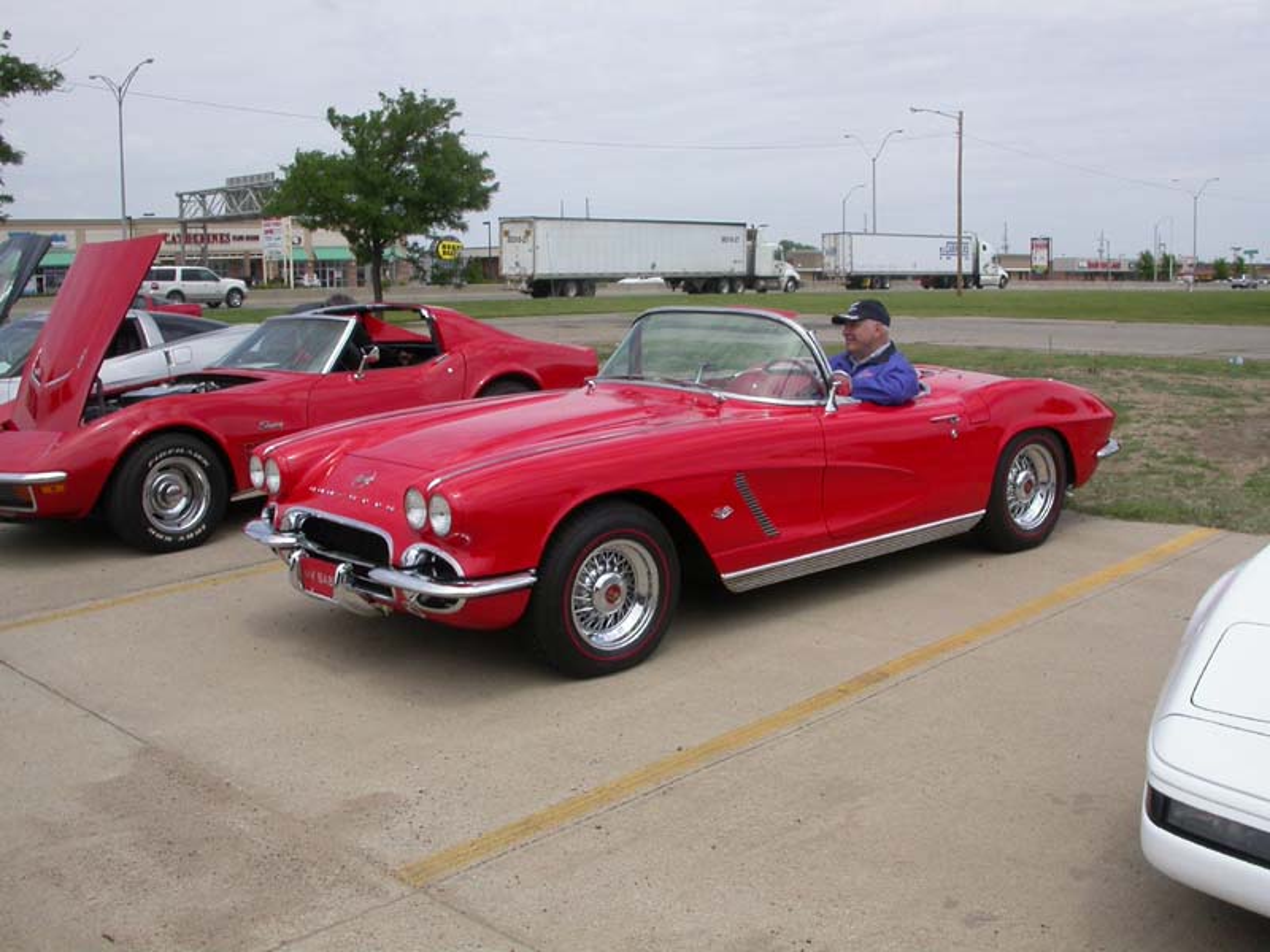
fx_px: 1394
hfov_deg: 49.0
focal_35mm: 38
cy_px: 476
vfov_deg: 37.7
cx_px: 635
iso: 100
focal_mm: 7.85
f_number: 7.5
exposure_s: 1/428
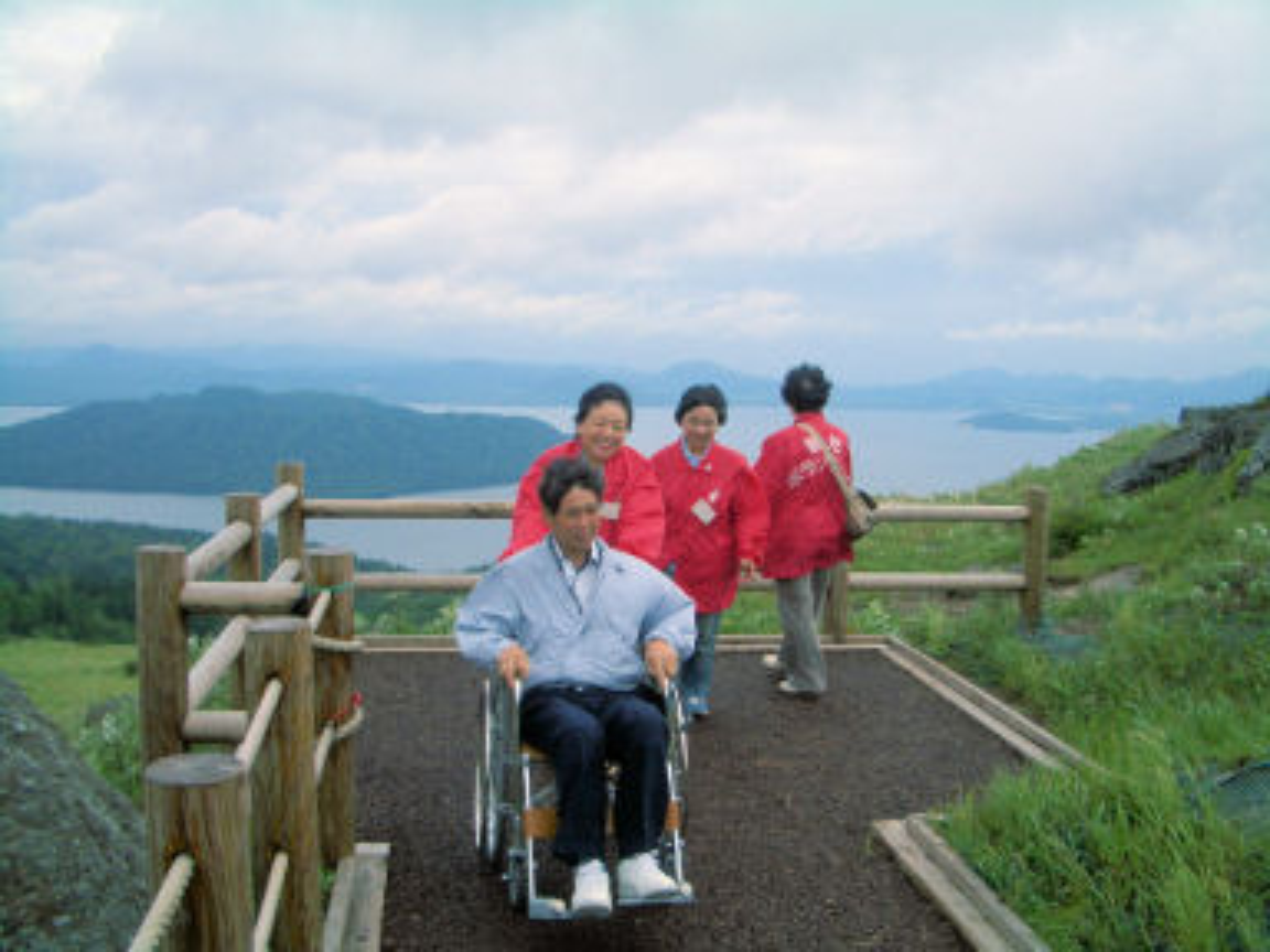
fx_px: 1284
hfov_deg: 52.6
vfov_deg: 40.7
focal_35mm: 35
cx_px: 635
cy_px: 476
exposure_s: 1/800
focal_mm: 5.8
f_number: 4.3
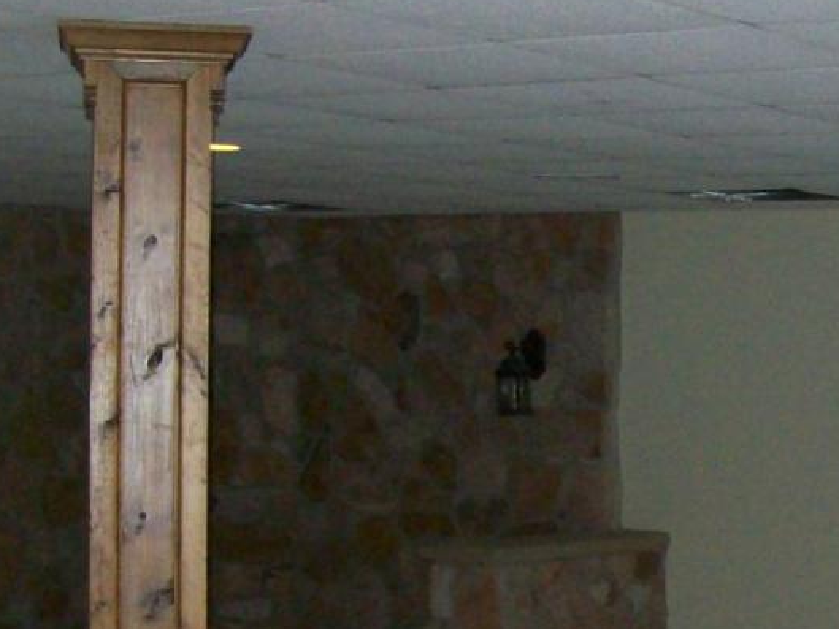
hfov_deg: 19.8
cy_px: 632
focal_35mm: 98
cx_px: 703
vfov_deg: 14.8
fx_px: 2376
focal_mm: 6
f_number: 2.7
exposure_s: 1/64
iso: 200
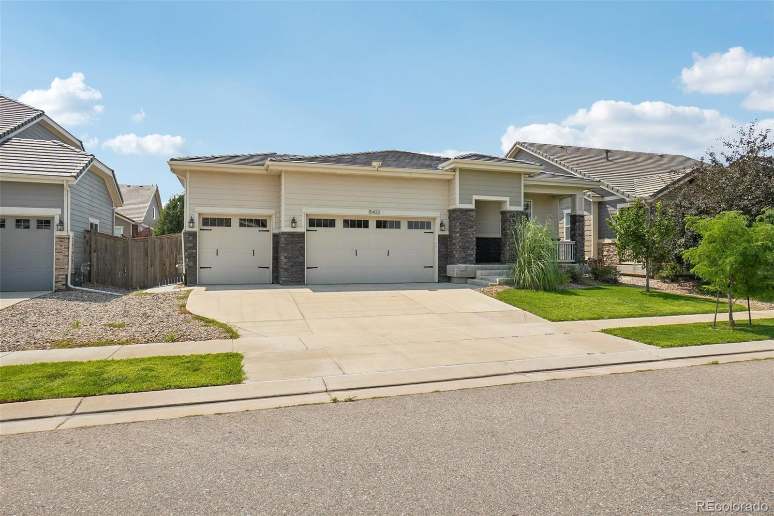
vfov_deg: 59.5
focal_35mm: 21
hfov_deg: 81.2
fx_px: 451
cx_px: 387
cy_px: 258
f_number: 8
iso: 400
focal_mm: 14
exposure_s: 1/2000
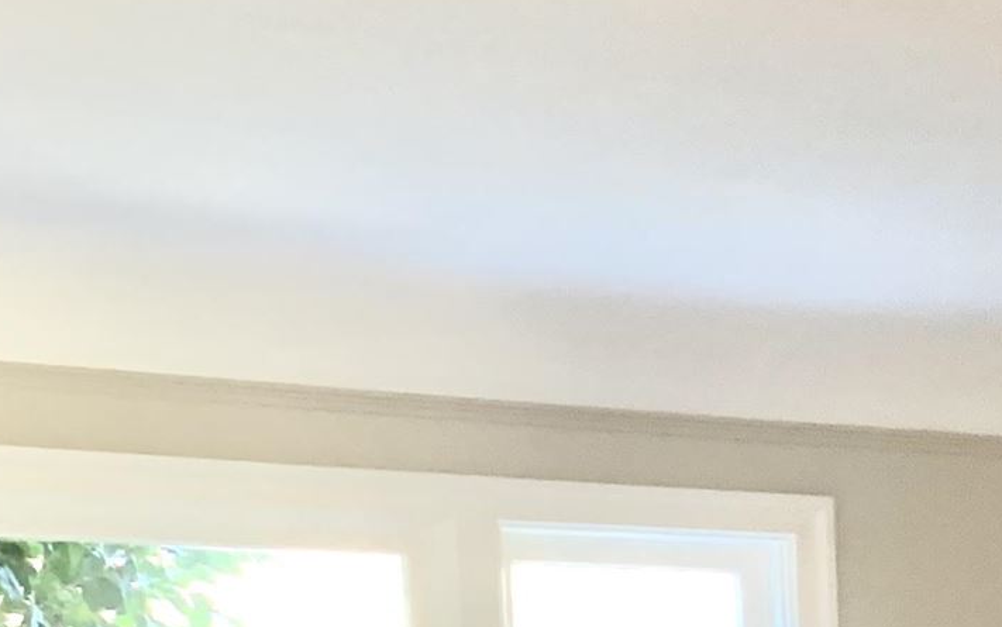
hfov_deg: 14.6
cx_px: 1987
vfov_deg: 10.4
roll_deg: +1.7
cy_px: 1131
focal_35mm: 119
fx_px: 3251
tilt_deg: -6.0
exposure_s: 1/40
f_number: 1.8
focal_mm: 4.25
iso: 250
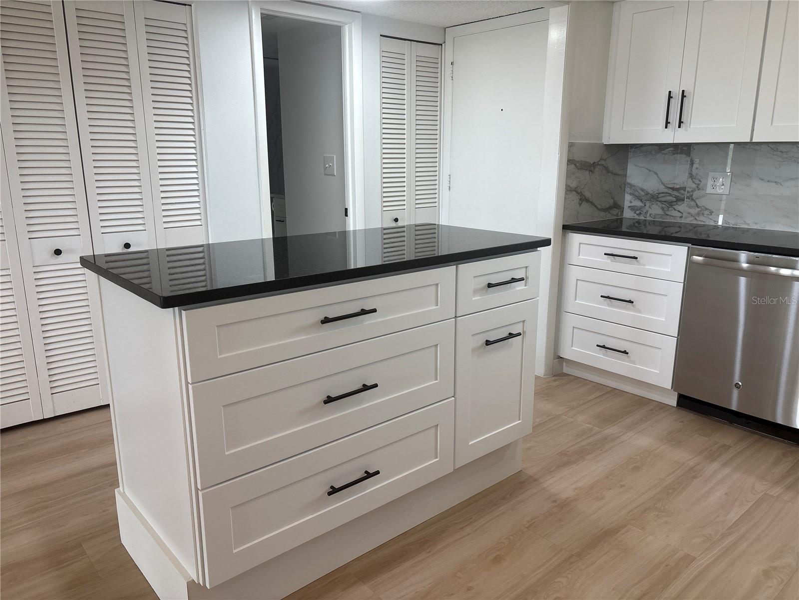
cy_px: 300
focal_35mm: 26
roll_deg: -0.5
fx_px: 600
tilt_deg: -14.0
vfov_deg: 53.1
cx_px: 400
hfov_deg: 67.3
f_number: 1.6
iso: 100
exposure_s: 1/120
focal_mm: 5.96
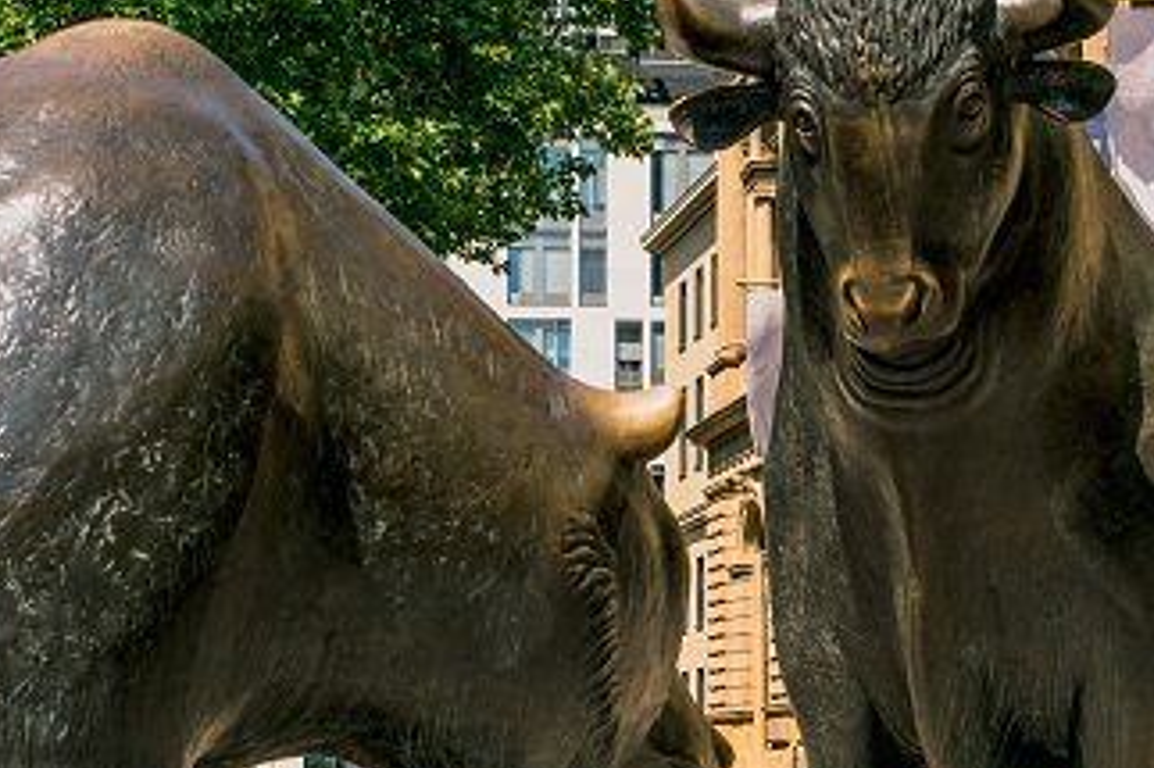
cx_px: 679
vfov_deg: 14.7
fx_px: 2980
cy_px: 445
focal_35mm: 93
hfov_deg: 21.9
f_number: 9
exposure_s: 1/500
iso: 100
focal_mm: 40
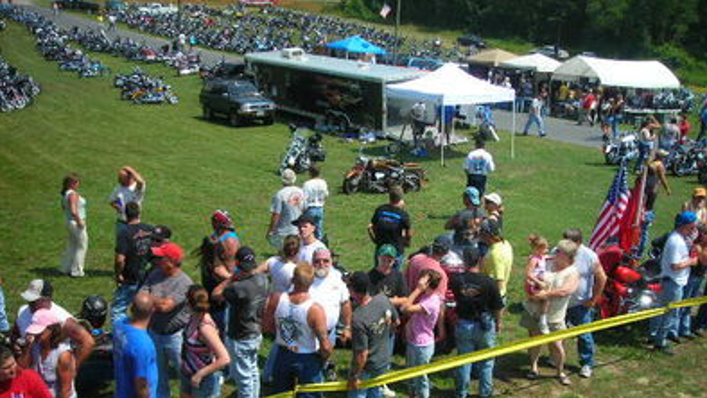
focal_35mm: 42
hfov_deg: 48.3
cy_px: 264
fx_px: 788
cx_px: 355
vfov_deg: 28.2
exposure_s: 1/156
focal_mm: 6.3
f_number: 6.4
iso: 50
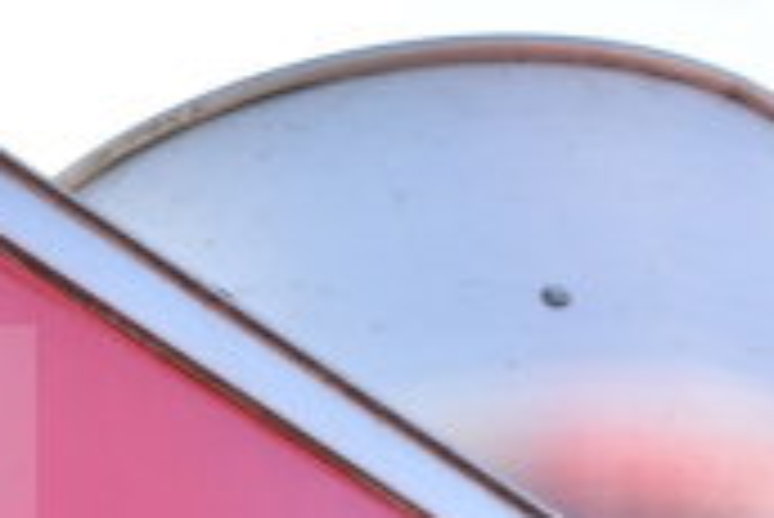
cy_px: 182
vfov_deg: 9.6
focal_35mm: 144
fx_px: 3094
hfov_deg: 13.3
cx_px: -472
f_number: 8
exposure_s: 1/250
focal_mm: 27
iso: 200
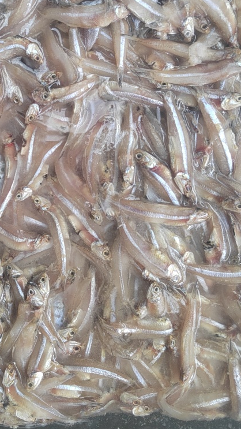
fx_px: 409
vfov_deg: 54.7
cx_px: 40
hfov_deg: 31.8
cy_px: 164
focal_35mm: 36
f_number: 1.9
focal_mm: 5.52
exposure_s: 1/100
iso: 844
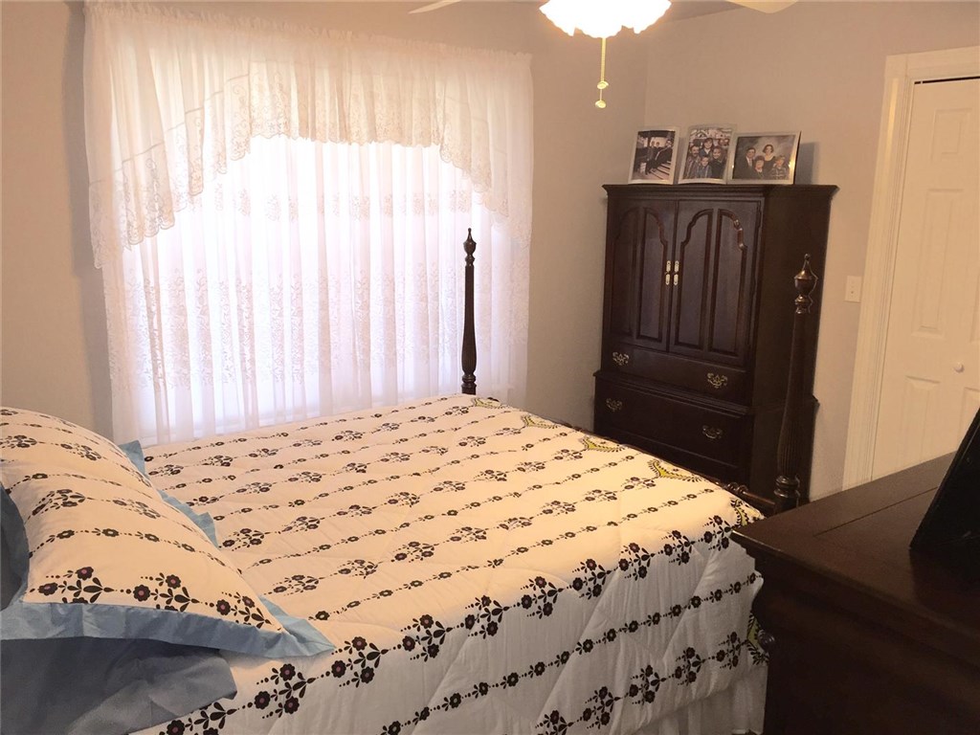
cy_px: 368
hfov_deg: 61.7
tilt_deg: -11.8
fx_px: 821
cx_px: 490
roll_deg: -1.8
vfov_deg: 48.2
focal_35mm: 29
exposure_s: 1/30
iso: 50
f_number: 2.2
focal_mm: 4.15
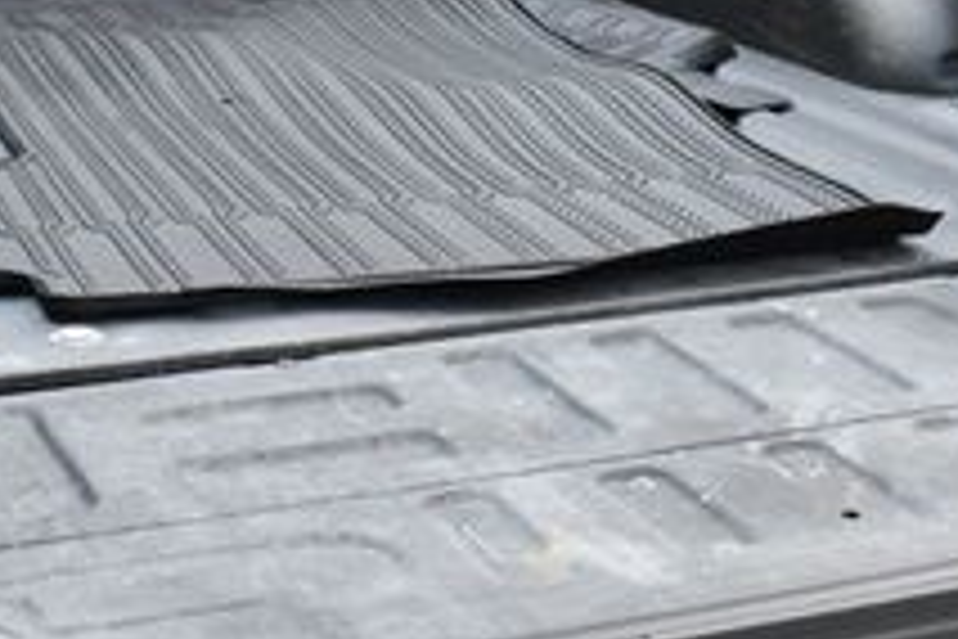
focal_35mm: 90
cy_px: 32
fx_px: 2395
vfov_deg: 15.0
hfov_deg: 22.6
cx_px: 517
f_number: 4.5
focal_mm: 20
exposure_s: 1/250
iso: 400
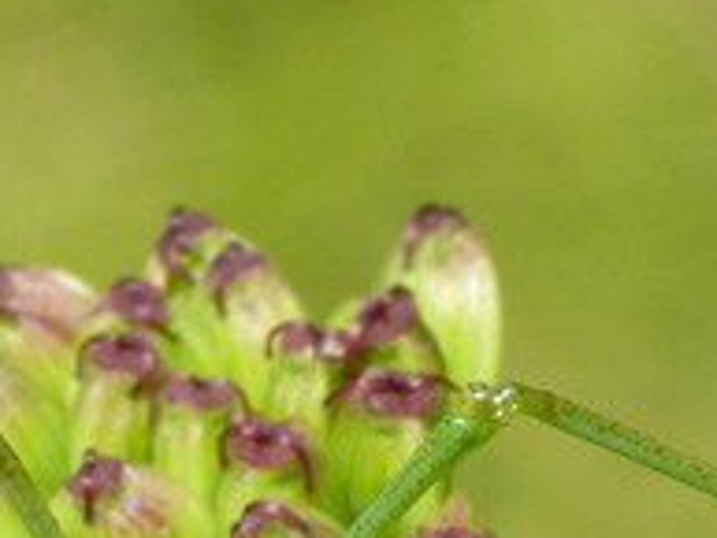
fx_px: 10964
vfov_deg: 2.8
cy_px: 1054
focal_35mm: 529
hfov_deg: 3.7
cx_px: -28
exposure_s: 1/125
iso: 200
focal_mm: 25.5
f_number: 11
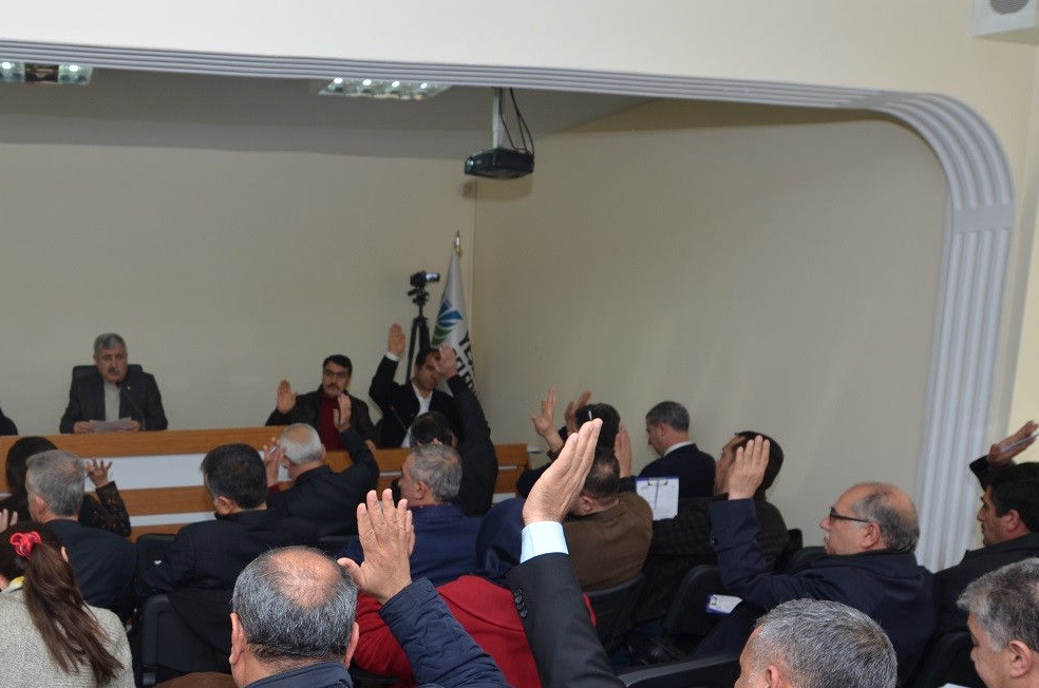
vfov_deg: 40.0
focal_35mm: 32
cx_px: 272
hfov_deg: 56.2
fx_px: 922
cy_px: 502
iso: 125
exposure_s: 1/60
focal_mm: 14
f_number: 4.5
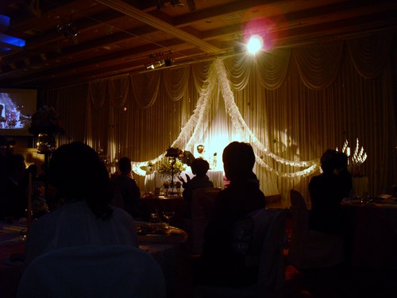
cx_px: 198
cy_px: 149
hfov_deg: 51.4
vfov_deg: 39.7
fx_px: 413
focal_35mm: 36
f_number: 3.1
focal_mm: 6.3
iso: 400
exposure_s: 1/60
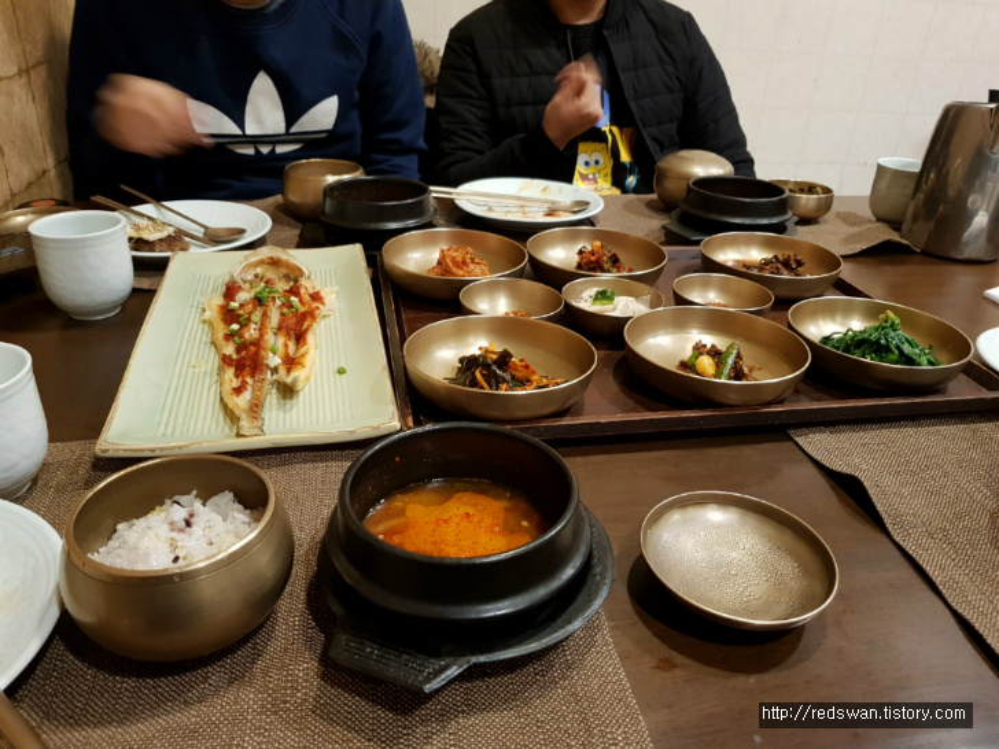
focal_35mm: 26
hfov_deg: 67.3
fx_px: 750
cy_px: 374
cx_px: 500
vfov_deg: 53.1
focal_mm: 4.2
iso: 250
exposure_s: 1/15
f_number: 1.7
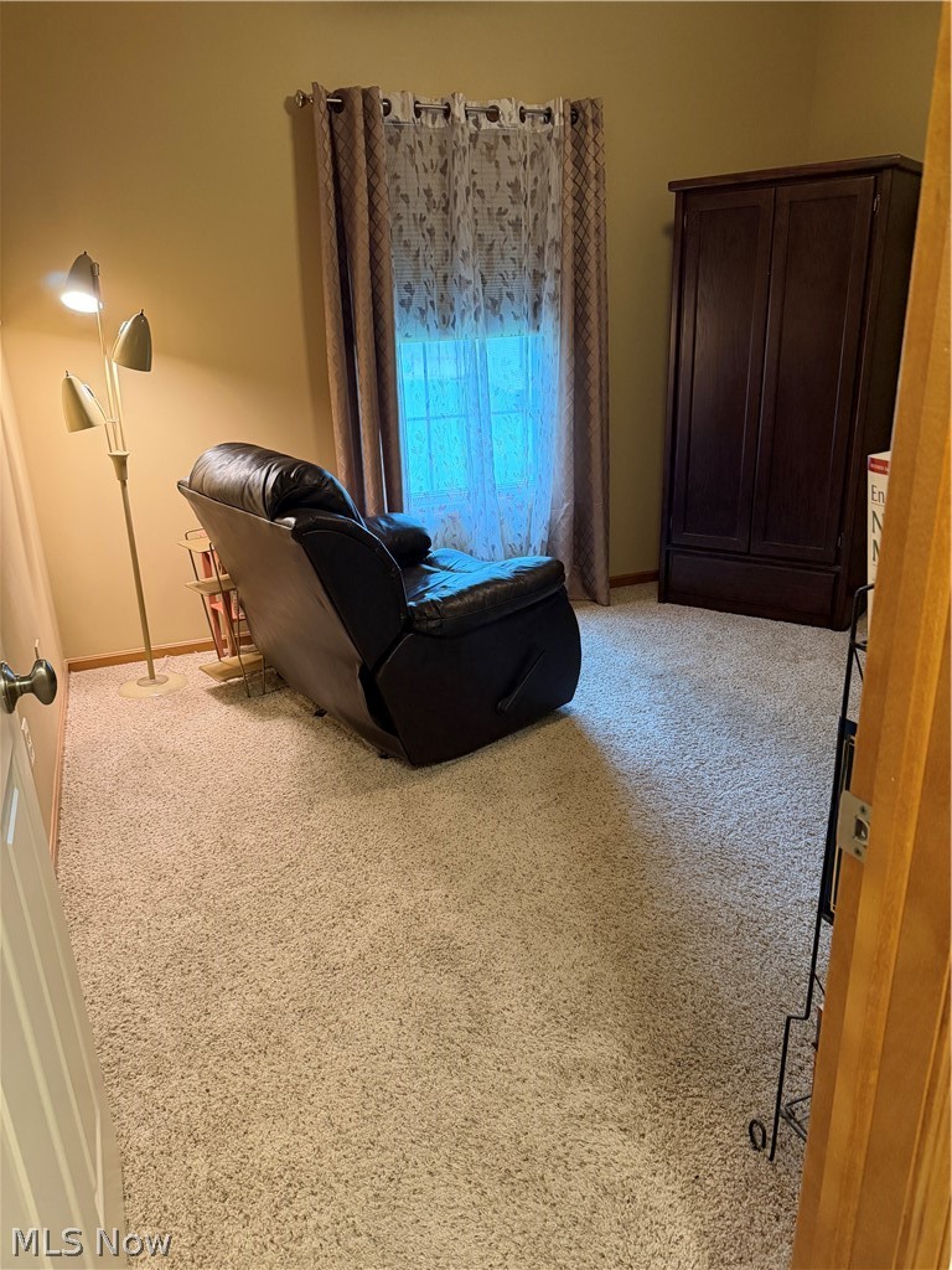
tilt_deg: -19.5
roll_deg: +2.8
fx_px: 880
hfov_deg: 56.8
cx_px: 476
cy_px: 635
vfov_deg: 71.6
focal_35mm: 24
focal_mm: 6.76
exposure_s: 1/60
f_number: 1.78
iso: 640
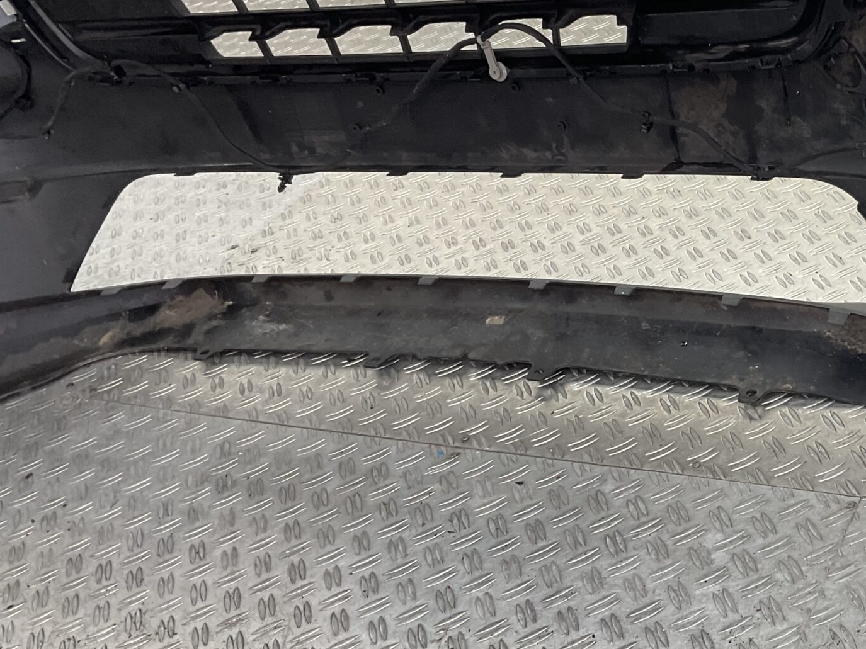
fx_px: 1351
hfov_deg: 33.9
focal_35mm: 54
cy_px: 272
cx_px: 753
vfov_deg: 27.0
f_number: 1.8
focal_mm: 3
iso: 50
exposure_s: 1/100
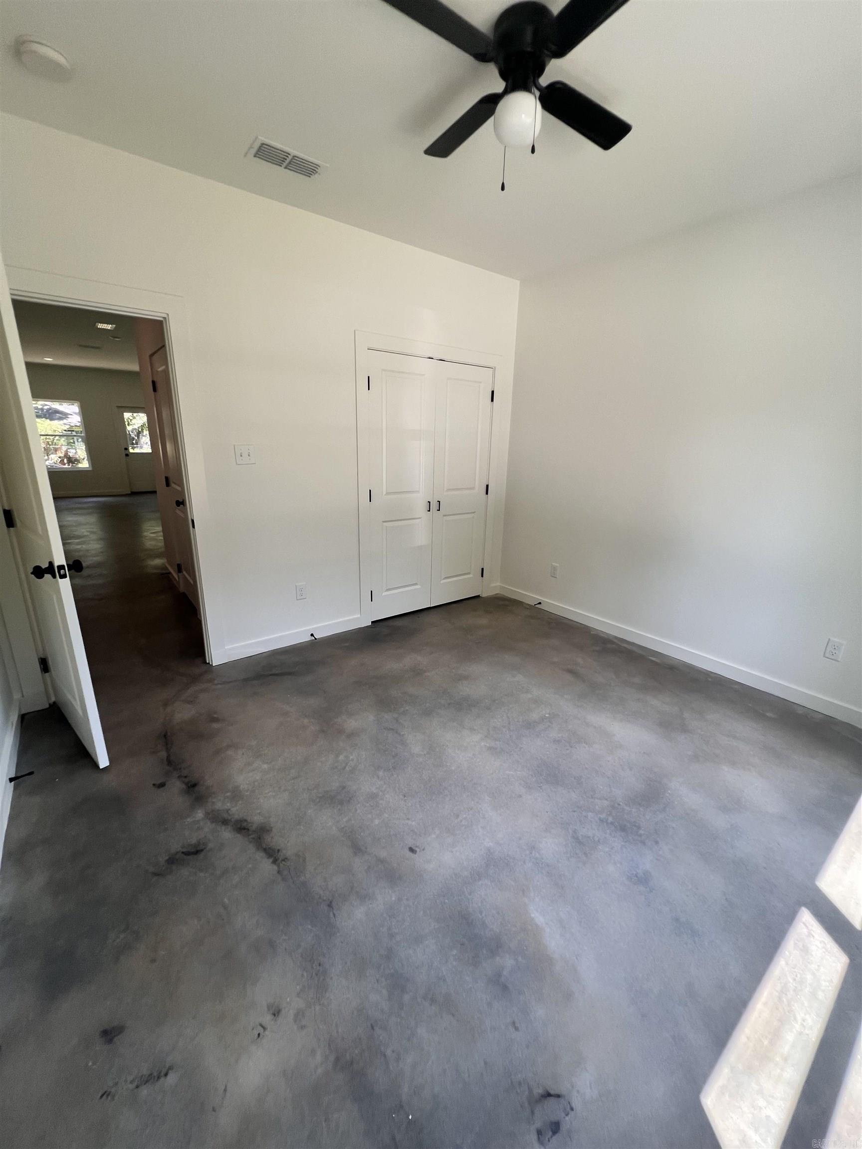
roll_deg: -0.1
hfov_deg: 89.9
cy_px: 574
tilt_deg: -15.0
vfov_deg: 106.2
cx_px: 431
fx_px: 432
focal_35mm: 13
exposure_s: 1/99
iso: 50
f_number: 1.8
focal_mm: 1.57
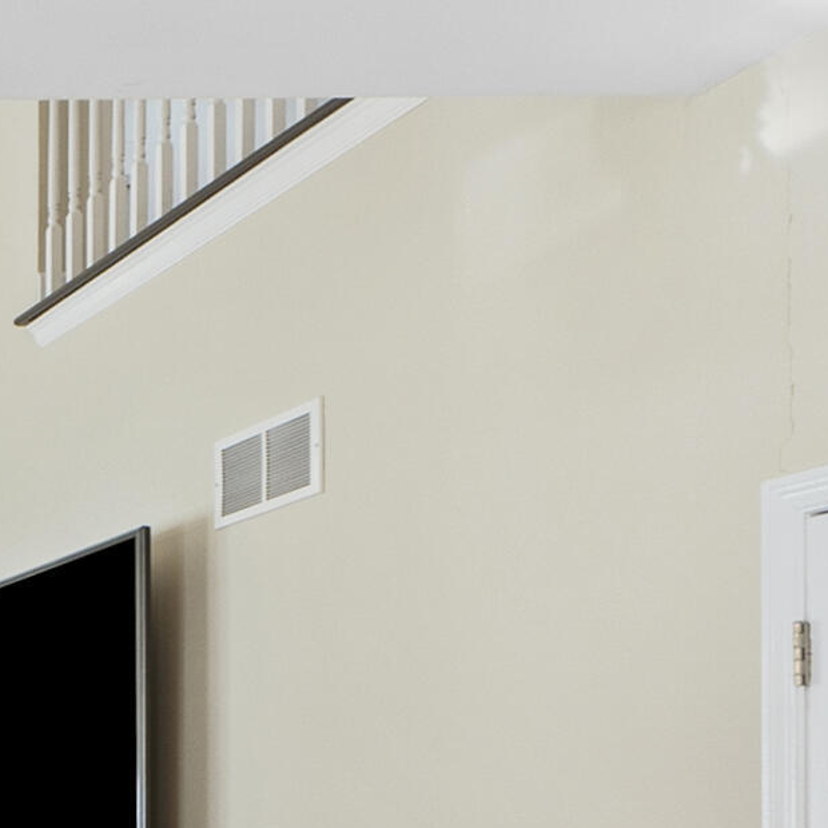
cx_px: -869
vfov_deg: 22.4
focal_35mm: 74
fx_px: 2003
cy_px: 833
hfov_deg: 16.8
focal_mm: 12
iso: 200
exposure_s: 1/1.67
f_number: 9
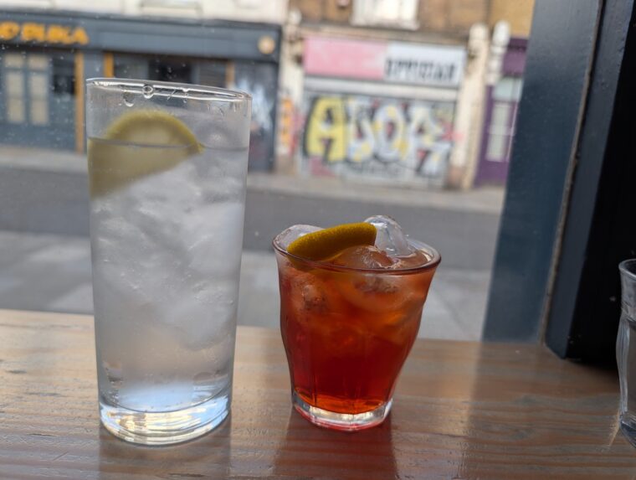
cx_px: 318
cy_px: 240
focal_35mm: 24
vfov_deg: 57.0
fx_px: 442
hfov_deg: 71.5
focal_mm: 6.9
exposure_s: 1/100
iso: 21
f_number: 1.68
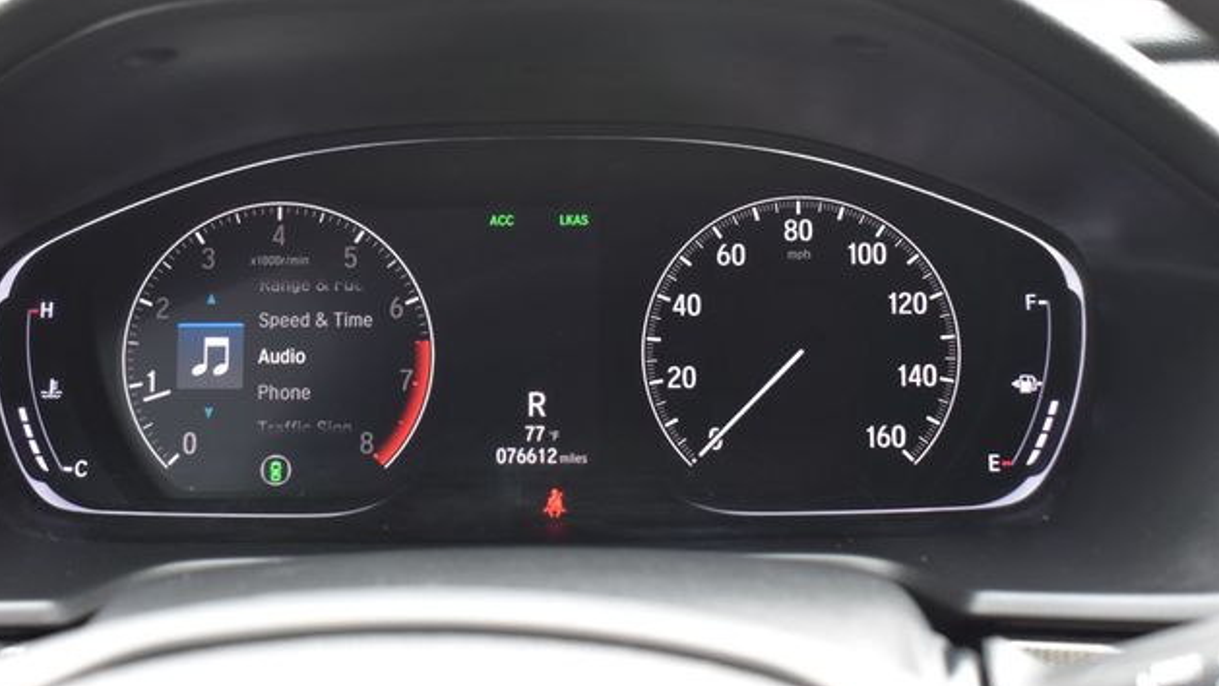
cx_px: 609
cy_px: 320
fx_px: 1601
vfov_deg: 24.2
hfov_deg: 41.7
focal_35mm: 50
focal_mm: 31
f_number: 6.3
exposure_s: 1/20
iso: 400
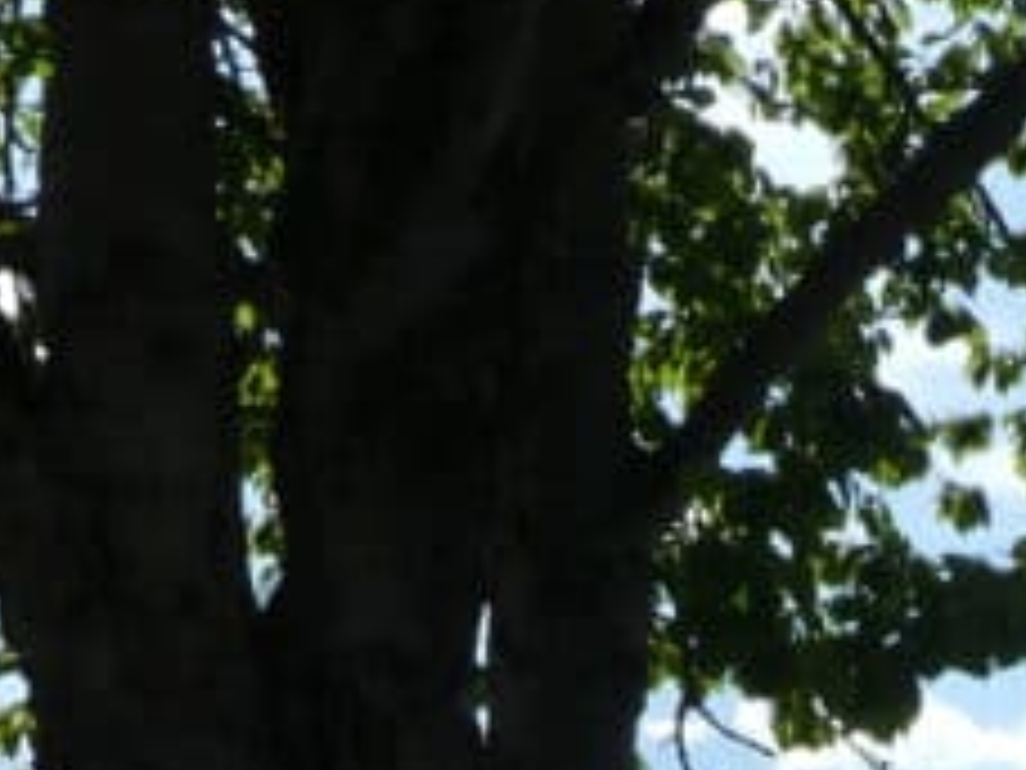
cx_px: 1584
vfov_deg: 12.8
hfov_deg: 16.4
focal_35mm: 108
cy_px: 1229
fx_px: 3201
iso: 80
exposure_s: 1/800
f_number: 4.5
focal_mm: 4.3
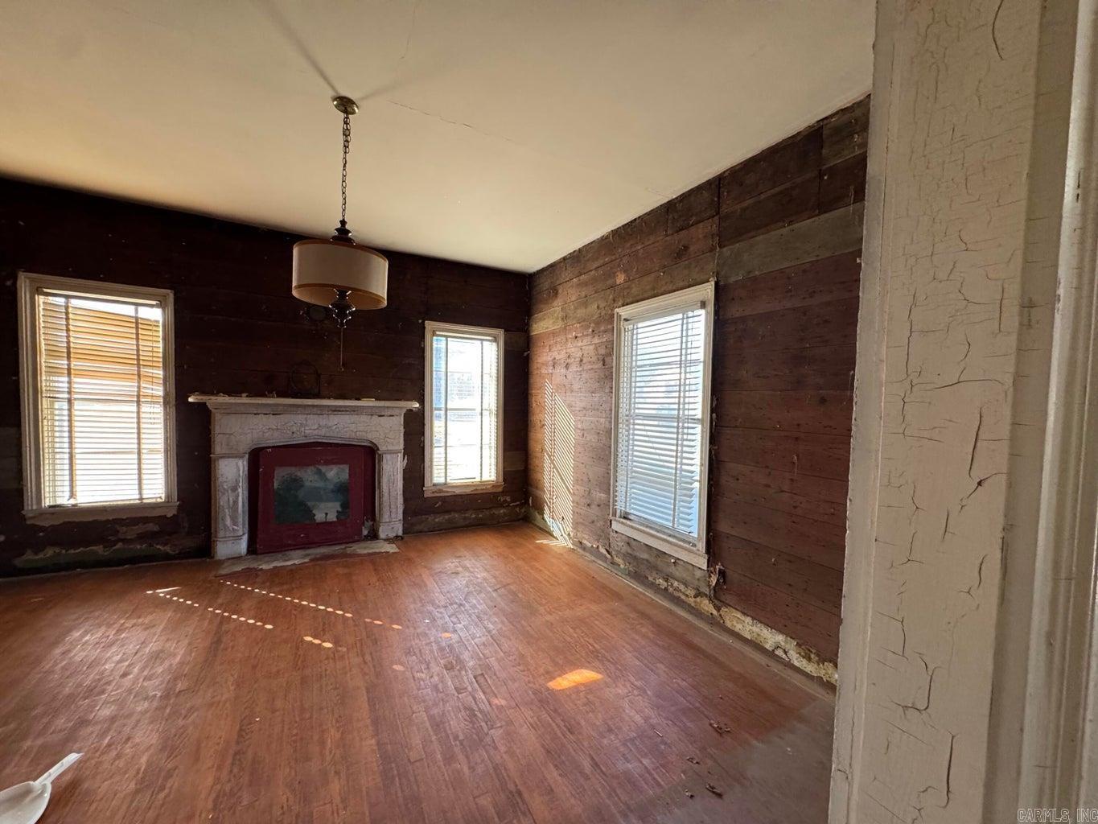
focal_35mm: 14
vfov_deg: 85.7
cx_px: 549
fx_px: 444
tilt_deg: -1.0
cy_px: 412
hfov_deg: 102.1
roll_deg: -0.4
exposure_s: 1/84
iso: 320
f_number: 2.2
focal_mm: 2.22
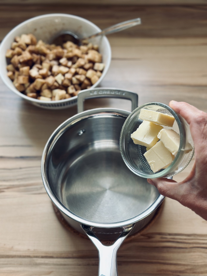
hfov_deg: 30.3
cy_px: 138
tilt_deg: -59.8
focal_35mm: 48
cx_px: 104
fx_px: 383
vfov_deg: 39.7
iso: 125
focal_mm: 6.86
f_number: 1.78
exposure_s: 1/129
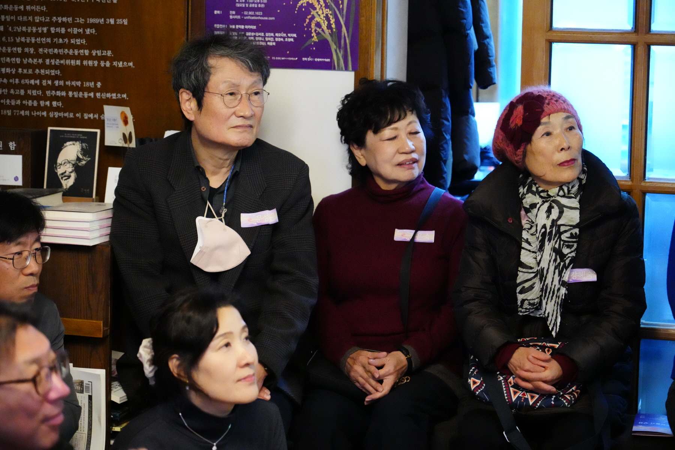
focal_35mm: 105
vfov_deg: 13.0
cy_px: 225
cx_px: 338
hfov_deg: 19.5
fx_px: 1969
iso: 20000
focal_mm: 105
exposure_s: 1/160
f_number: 4
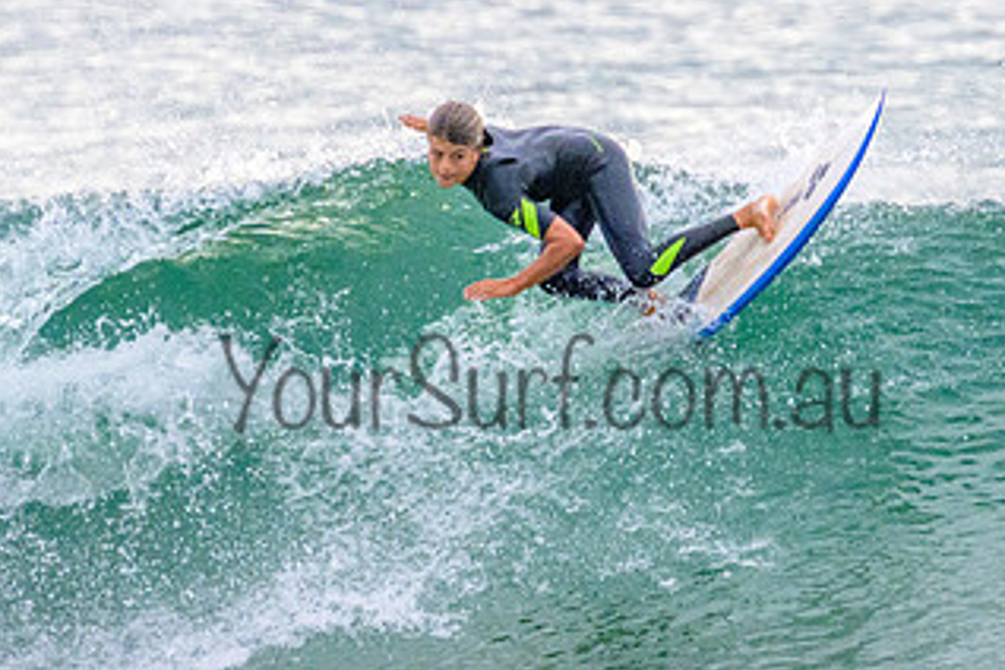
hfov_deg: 1.2
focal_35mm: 1714
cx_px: 593
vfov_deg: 0.8
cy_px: 248
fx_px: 47845
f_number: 11
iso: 3200
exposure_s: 1/2000
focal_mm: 800
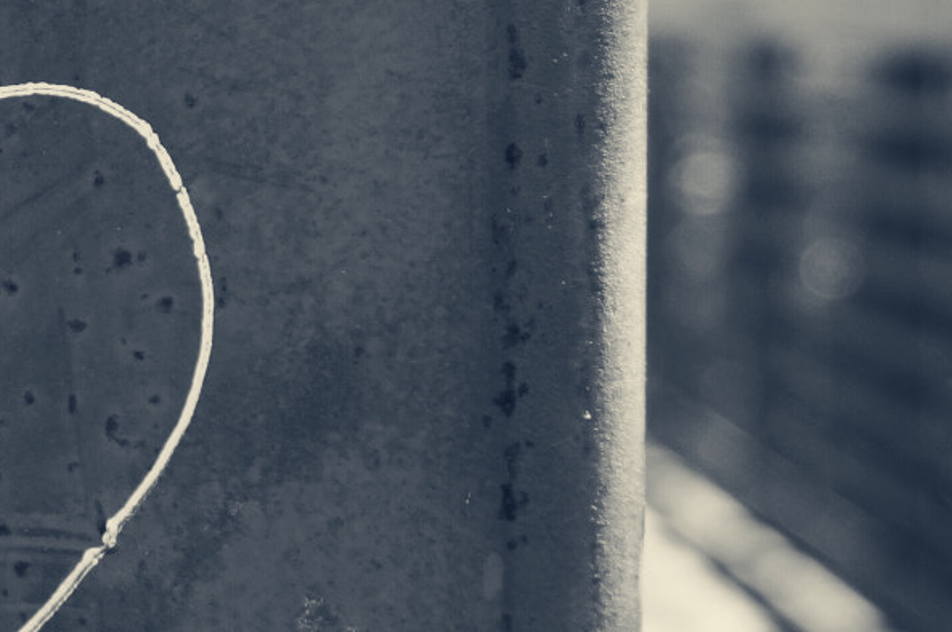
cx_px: -82
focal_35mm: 161
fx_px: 4246
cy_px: 261
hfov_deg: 12.6
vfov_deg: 8.5
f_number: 5
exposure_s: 1/125
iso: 100
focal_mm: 31
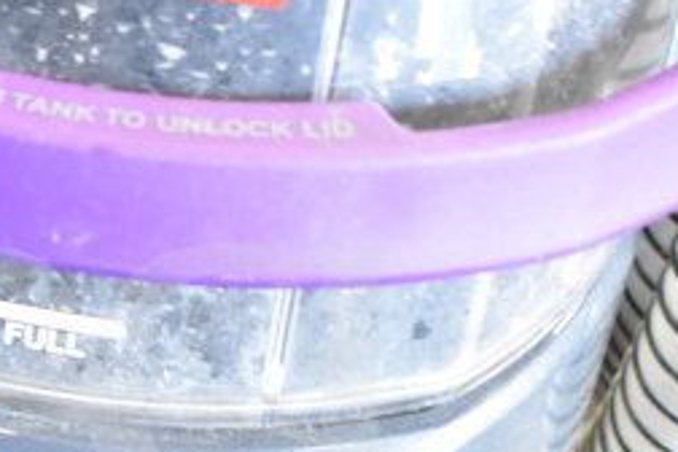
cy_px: 459
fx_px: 2184
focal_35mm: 116
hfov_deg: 17.5
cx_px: 145
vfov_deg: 11.7
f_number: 5
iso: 6400
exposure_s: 1/100
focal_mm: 32
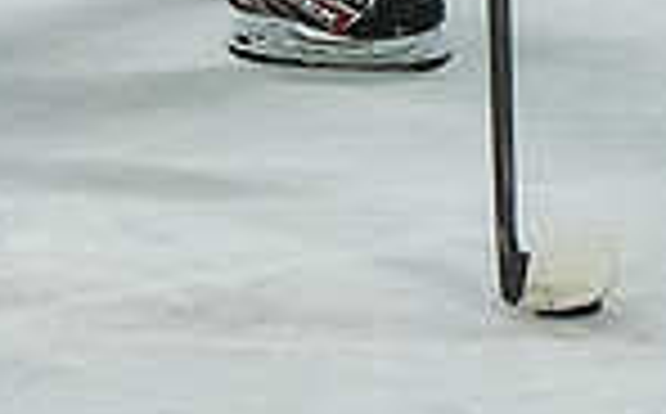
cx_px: 239
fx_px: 12541
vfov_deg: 1.9
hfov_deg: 3.0
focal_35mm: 692
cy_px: -495
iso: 2500
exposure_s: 1/800
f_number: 3.5
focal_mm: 70
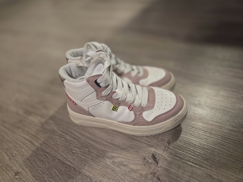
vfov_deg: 58.9
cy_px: 91
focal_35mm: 23
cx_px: 122
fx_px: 161
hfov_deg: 73.9
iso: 1250
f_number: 1.8
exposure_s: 1/100
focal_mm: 5.4
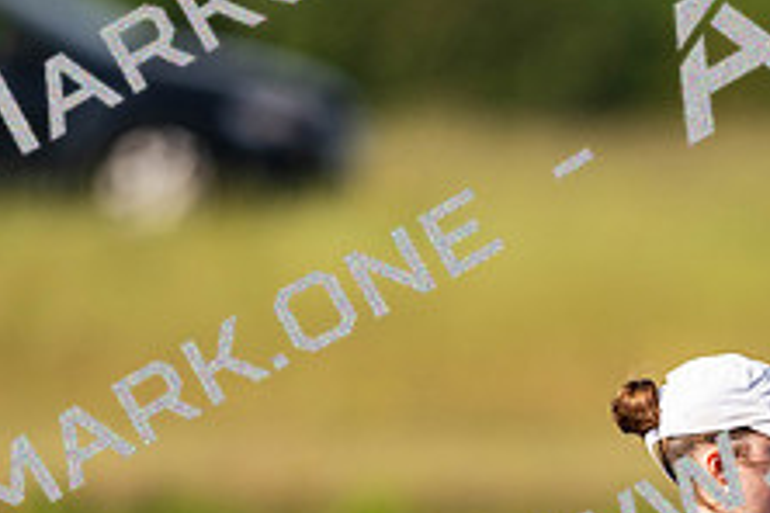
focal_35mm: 1566
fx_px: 33492
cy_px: 652
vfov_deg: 0.9
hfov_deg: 1.3
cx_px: 864
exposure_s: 1/2500
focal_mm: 600
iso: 220
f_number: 4
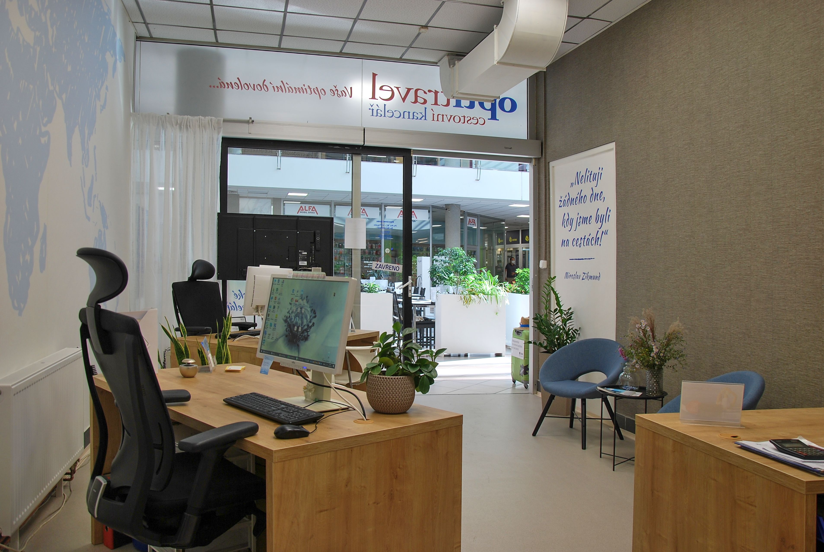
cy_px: 276
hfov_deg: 67.3
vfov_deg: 48.0
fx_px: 619
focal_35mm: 27
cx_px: 412
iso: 100
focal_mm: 18
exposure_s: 1/25
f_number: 5.6
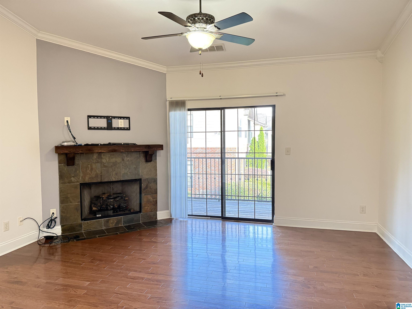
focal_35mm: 24
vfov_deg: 56.8
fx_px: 286
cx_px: 206
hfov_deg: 71.6
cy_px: 154
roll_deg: -0.2
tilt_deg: -2.7
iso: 640
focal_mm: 6.76
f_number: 1.78
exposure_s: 1/40
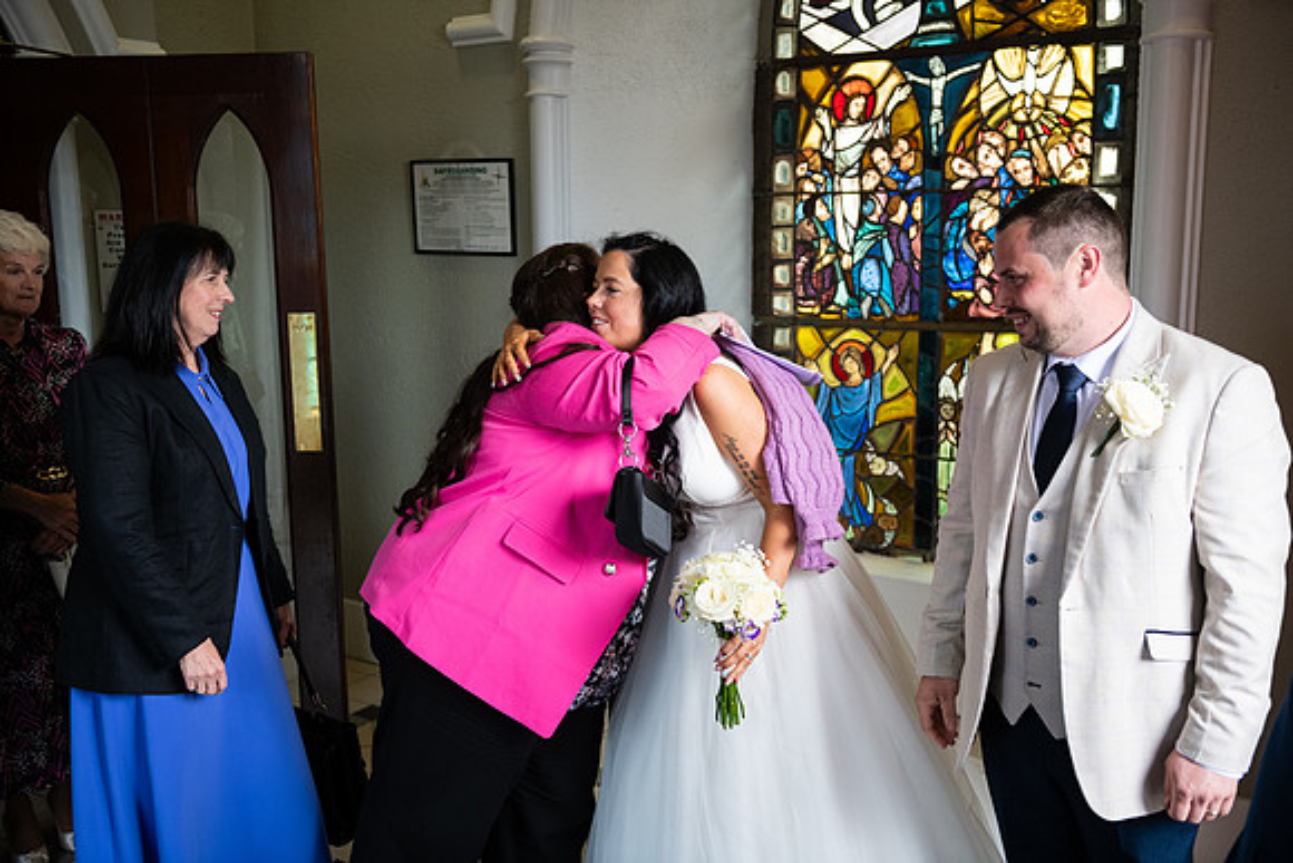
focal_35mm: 35
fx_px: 1257
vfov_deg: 37.9
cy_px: 432
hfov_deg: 54.4
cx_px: 646
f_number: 3.5
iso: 640
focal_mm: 35
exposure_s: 1/160
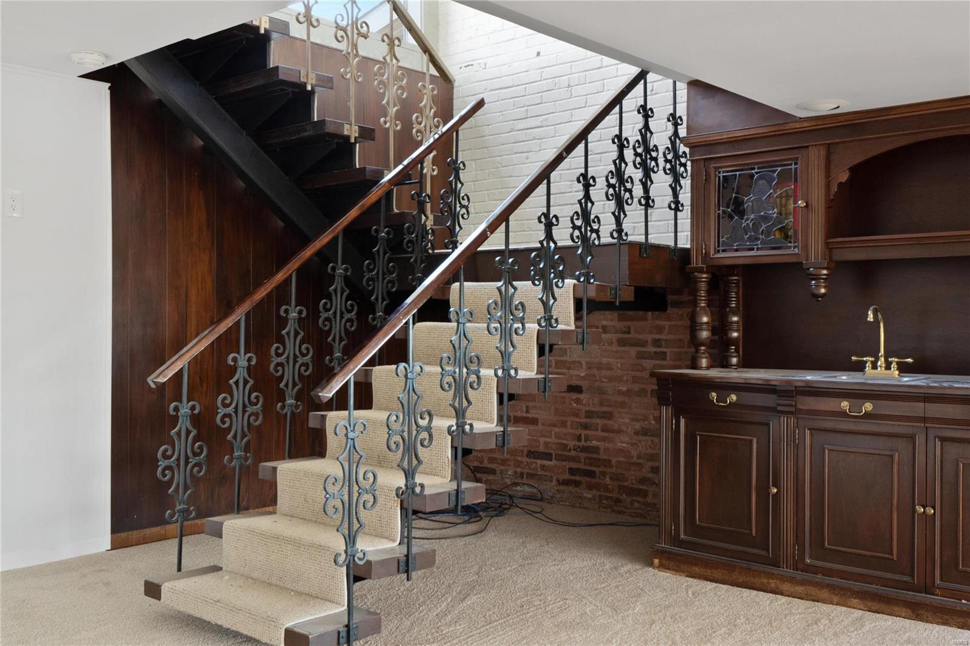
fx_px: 970
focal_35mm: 36
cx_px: 485
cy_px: 323
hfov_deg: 53.1
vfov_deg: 36.9
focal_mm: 18
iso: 400
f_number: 7.1
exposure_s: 1/3
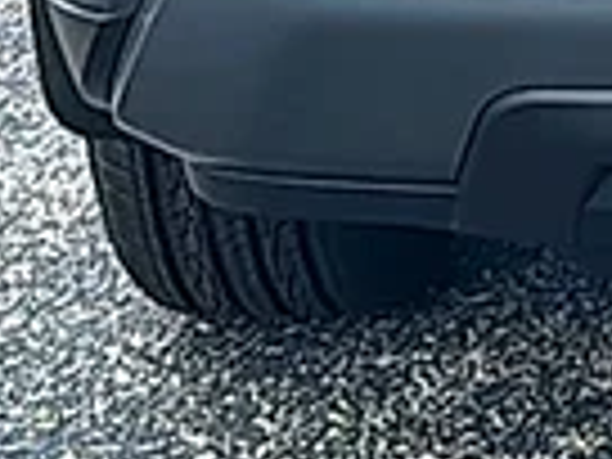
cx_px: 1287
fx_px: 3359
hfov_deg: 9.6
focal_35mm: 190
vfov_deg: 7.3
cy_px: -686
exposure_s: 1/1377
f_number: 1.78
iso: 80
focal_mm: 6.86
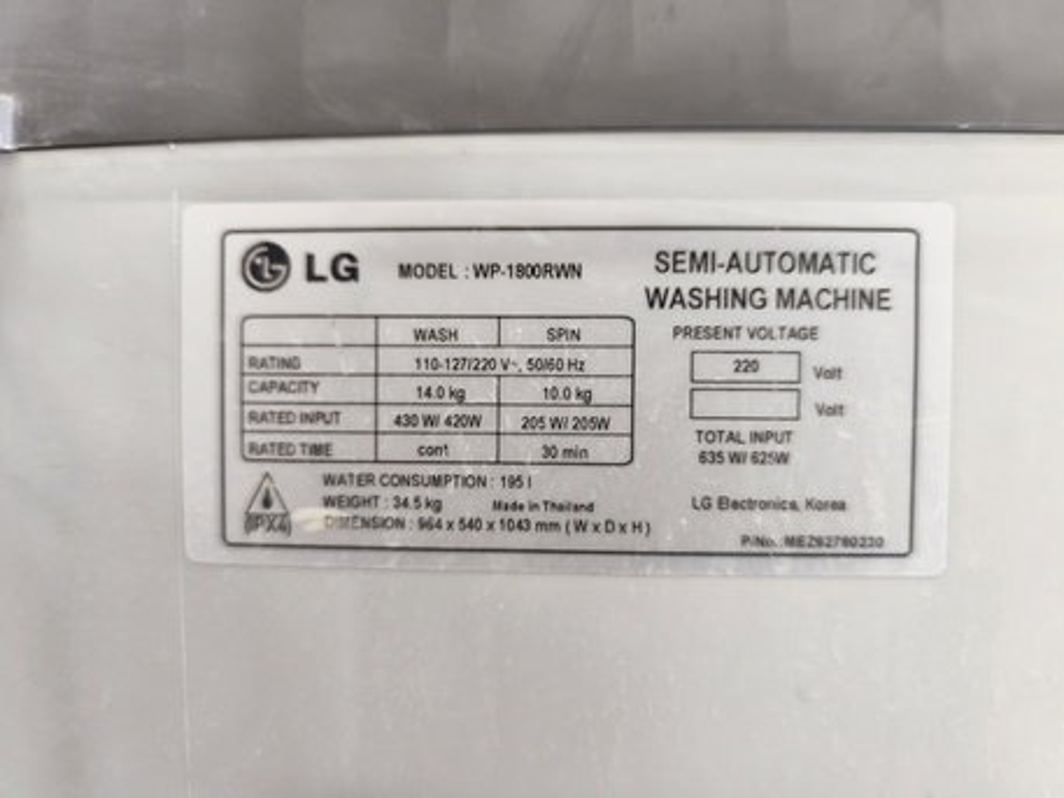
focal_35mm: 23
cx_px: 532
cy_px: 399
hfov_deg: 73.9
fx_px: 707
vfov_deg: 58.9
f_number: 1.65
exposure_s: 1/20
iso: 3200
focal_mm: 6.14
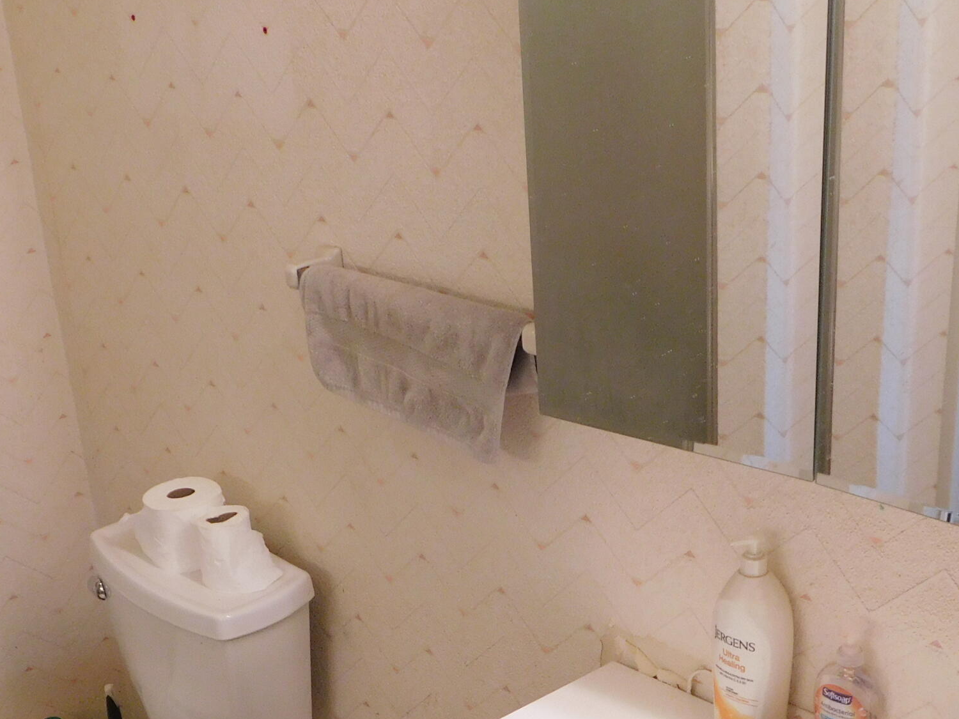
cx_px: 413
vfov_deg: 23.7
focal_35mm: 60
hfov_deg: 32.1
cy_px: 669
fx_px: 1662
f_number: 3.2
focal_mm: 5.3
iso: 250
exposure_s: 1/30
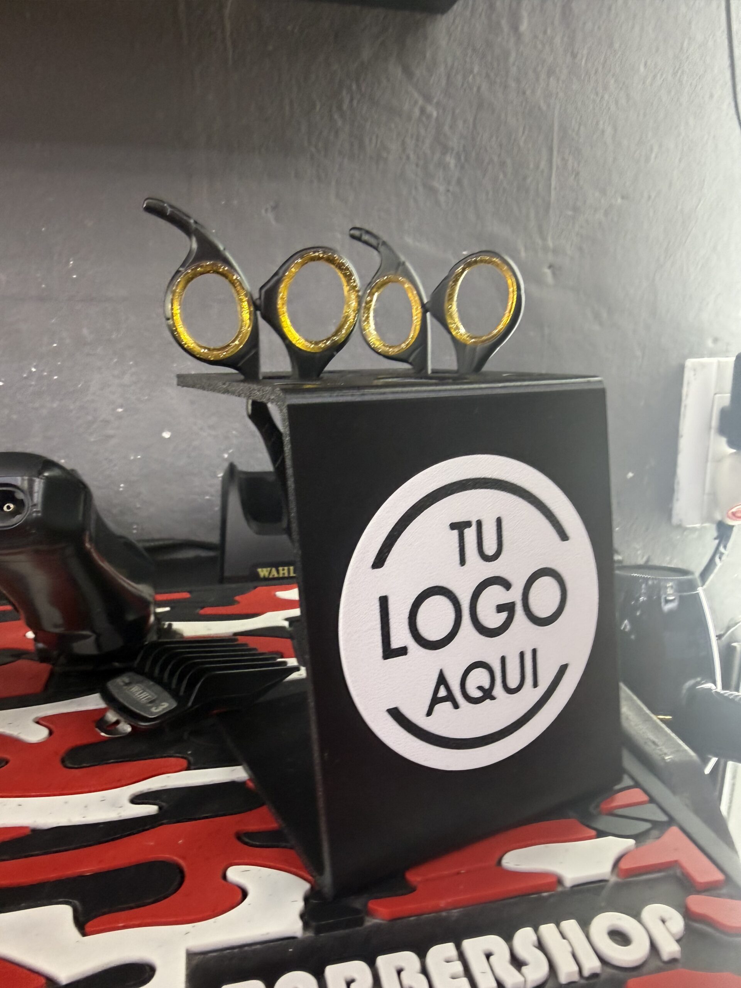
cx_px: 370
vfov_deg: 71.6
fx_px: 685
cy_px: 494
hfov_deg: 56.8
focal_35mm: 24
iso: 200
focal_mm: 2.22
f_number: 2.2
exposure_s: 1/50
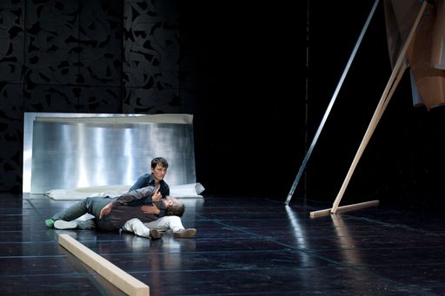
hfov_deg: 28.9
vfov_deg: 19.4
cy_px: 148
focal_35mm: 70
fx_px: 865
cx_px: 222
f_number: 4.5
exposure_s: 1/100
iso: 1250
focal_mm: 70
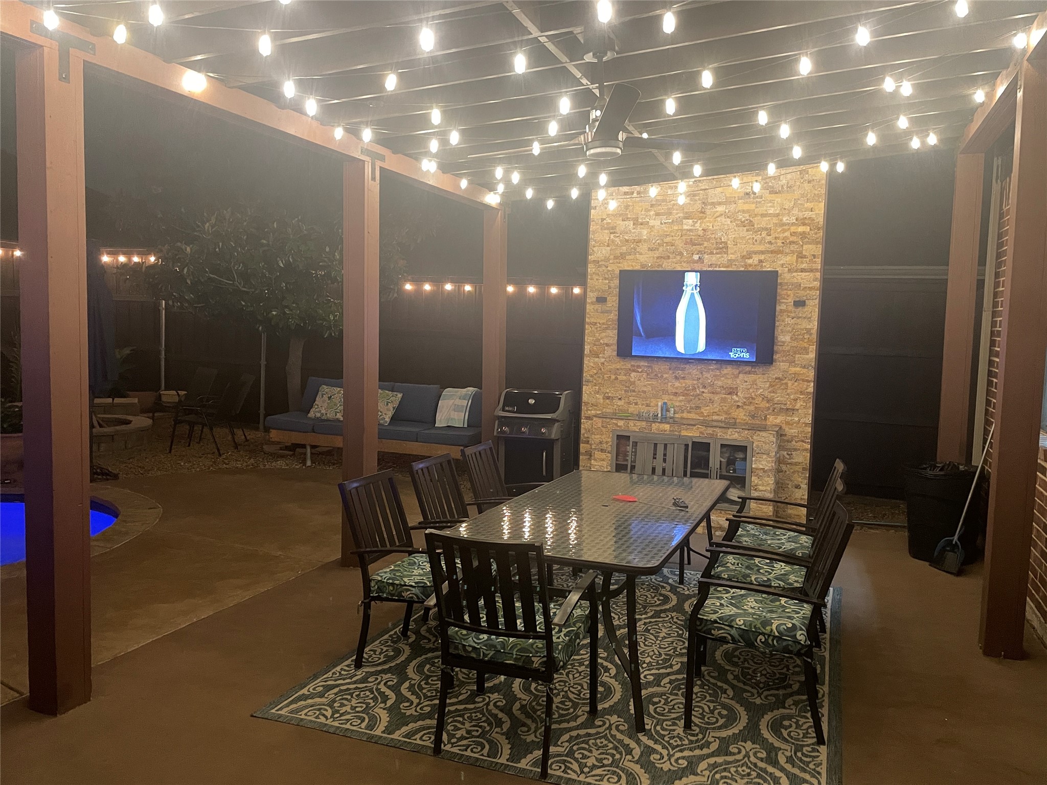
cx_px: 524
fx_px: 786
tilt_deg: -5.6
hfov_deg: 67.3
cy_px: 392
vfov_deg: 53.1
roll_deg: -1.6
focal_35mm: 26
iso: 500
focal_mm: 4.2
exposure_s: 1/30
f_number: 1.6
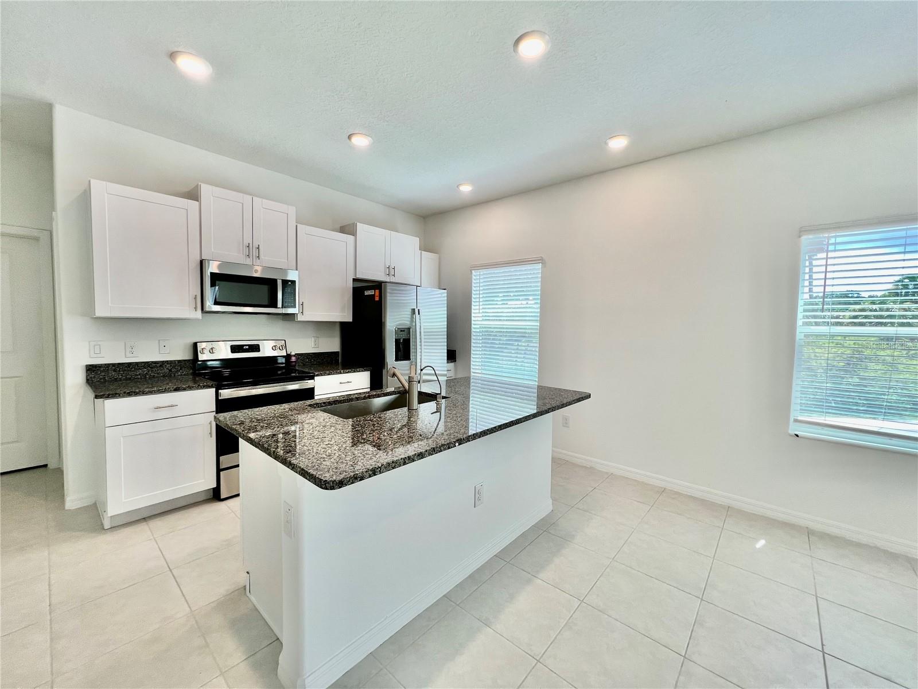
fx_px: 345
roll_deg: -0.3
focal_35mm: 13
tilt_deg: -2.7
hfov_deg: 106.2
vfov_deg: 89.9
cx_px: 459
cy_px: 344
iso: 40
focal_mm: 1.57
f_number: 1.8
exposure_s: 1/120
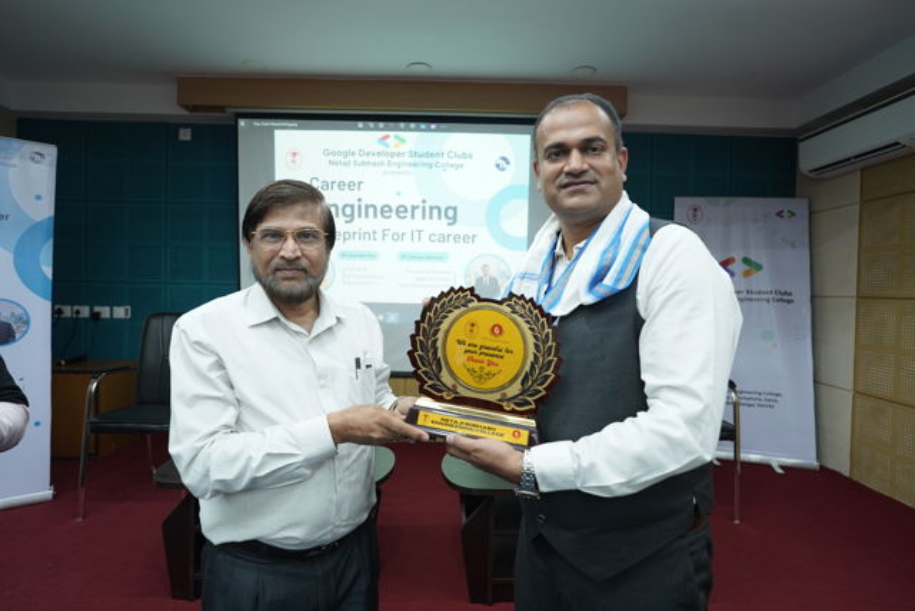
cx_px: 458
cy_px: 306
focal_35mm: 20
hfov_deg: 84.0
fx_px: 508
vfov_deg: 62.0
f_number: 2.8
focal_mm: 20
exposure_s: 1/100
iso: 800
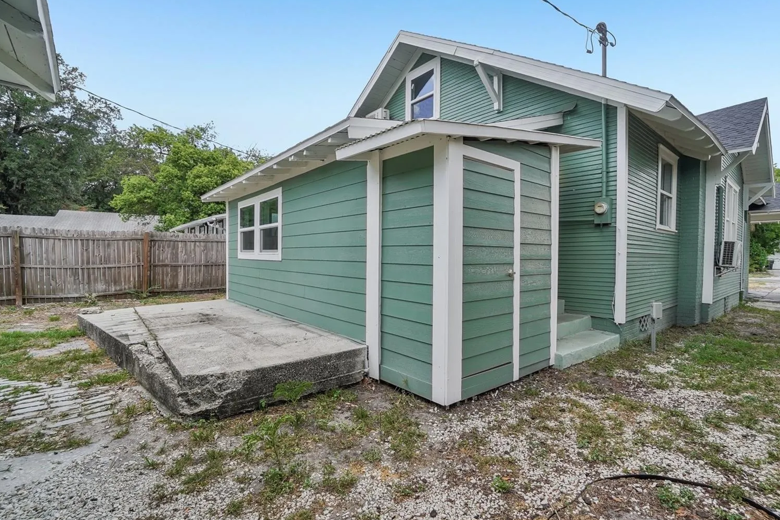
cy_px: 265
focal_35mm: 16
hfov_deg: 96.7
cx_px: 412
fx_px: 347
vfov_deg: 73.7
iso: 100
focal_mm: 10
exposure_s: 1/90
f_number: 8
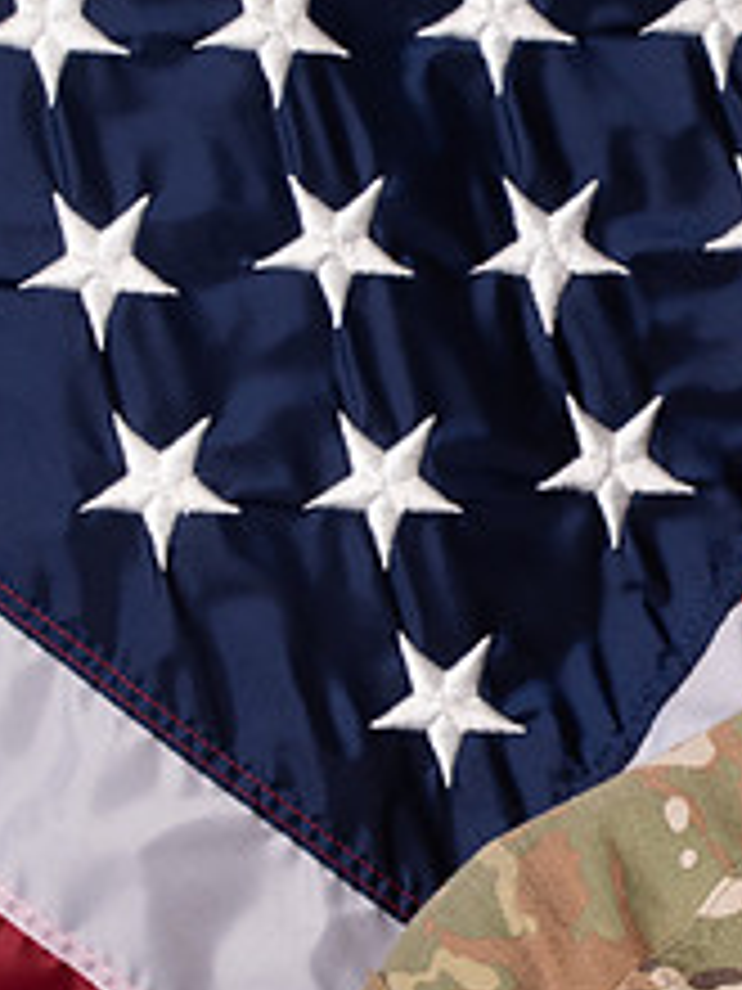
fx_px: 9917
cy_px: 453
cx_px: 1070
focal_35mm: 347
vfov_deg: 5.7
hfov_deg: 4.3
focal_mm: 86
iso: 100
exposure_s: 1/160
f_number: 8
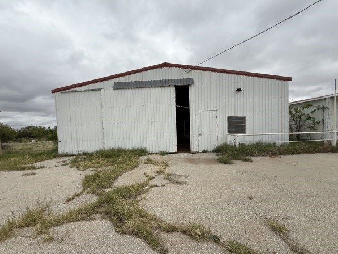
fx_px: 146
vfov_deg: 81.7
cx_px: 159
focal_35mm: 15
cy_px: 133
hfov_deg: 98.0
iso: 50
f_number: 2.2
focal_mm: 2.22
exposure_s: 1/2237
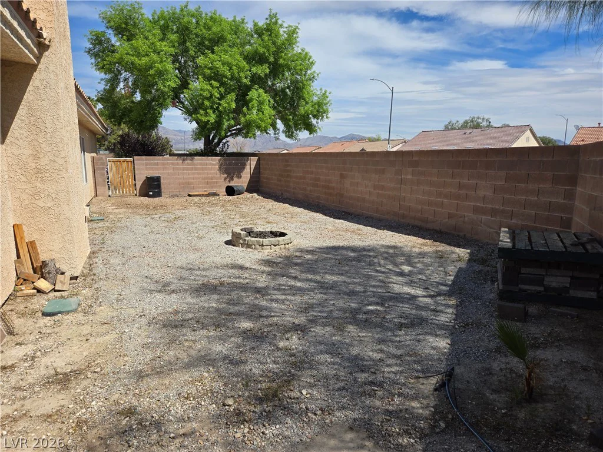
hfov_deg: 73.9
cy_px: 226
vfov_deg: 58.9
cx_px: 302
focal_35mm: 23
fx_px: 401
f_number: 1.8
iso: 25
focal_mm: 5.4
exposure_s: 1/2544
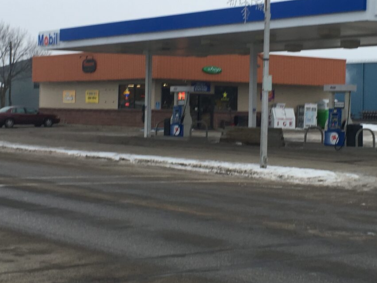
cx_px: 234
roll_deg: +0.4
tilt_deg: +3.6
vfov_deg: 16.9
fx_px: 948
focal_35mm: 87
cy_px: 90
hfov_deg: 22.5
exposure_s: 1/120
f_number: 2.2
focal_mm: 4.15
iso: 25
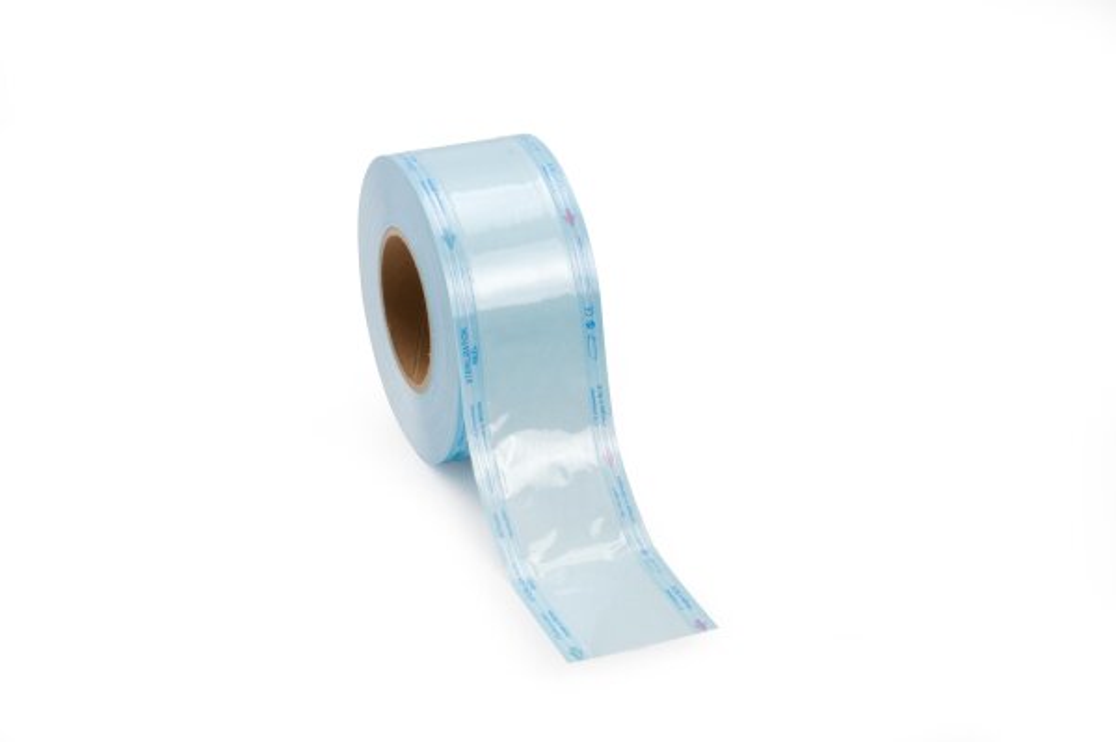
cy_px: 371
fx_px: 2788
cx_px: 558
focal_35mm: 90
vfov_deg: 15.2
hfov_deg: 22.6
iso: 200
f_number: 32
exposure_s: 1/4
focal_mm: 60
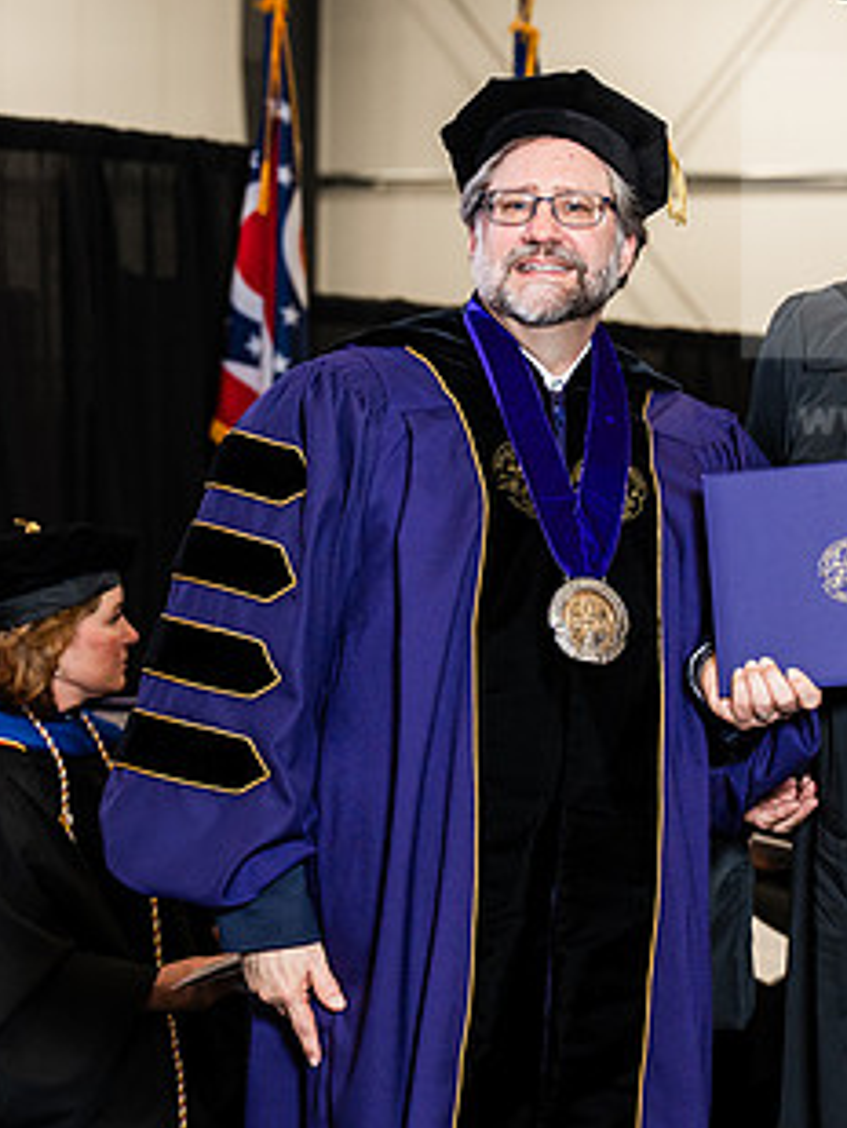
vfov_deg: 16.5
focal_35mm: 119
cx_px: 632
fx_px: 3880
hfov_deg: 12.4
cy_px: 495
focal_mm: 66
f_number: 4
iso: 1250
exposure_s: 1/200
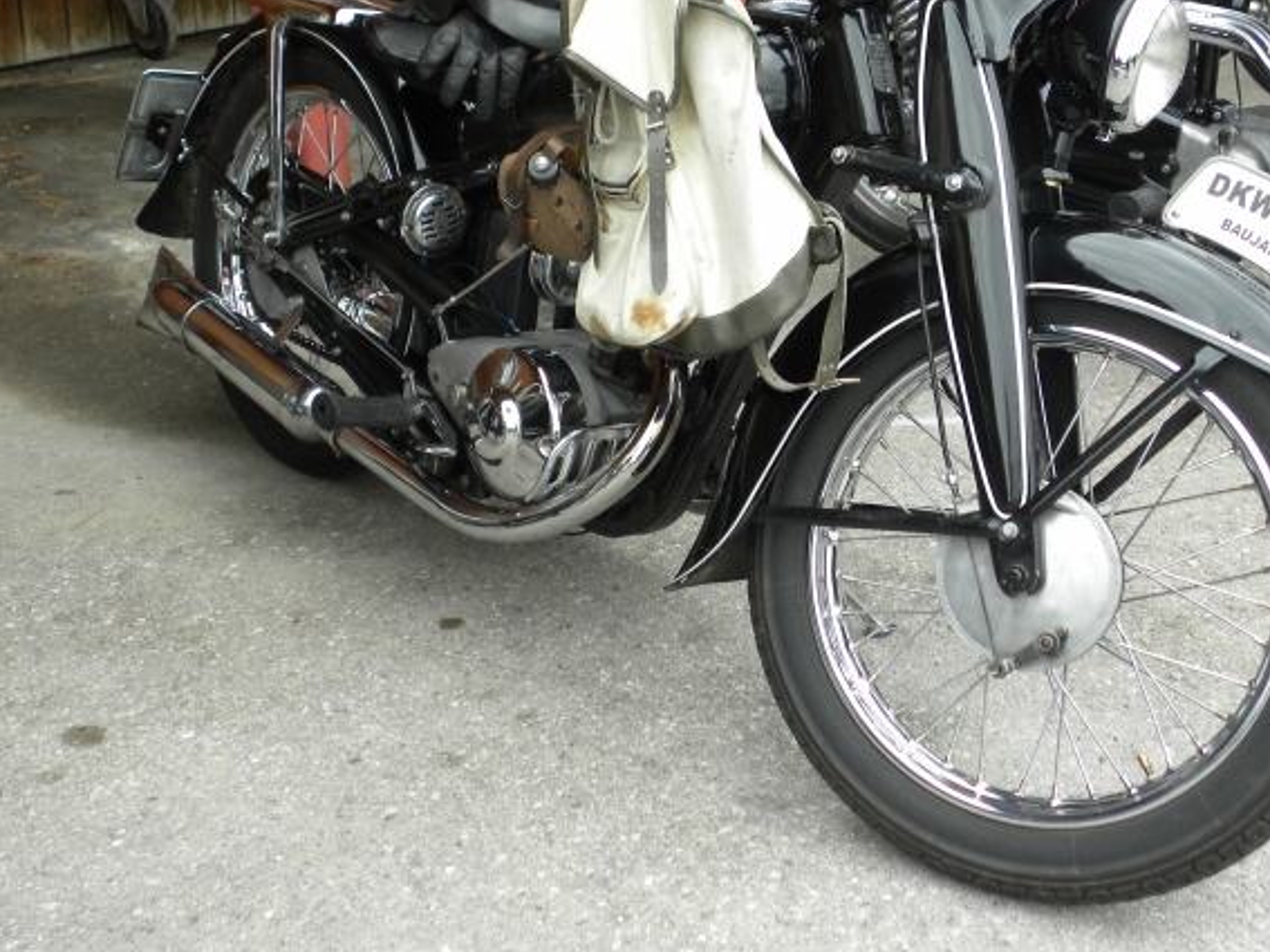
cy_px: 379
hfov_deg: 34.9
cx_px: 636
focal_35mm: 55
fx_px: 2017
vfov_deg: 26.5
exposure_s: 1/62.2
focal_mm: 7.3
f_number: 3.2
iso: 64
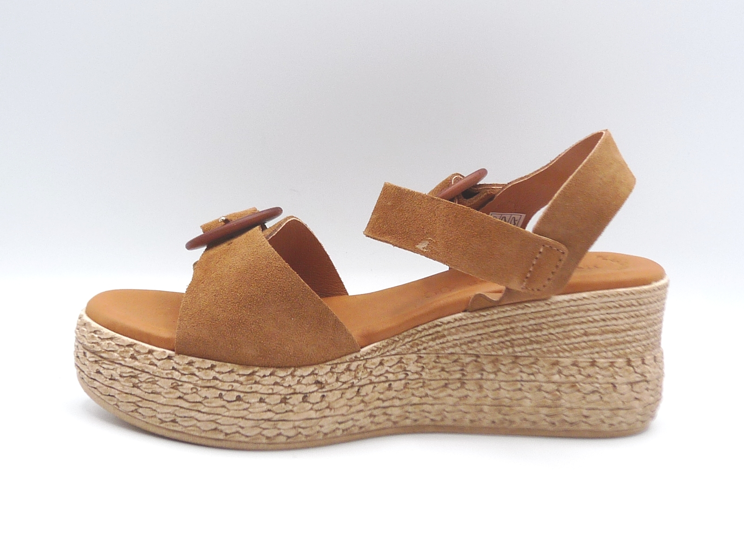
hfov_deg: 36.2
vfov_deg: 27.5
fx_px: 1139
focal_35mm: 53
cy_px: 279
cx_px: 372
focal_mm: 5.4
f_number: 4
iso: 100
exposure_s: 1/200
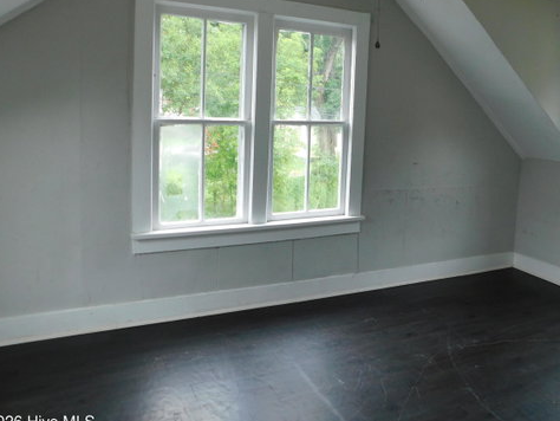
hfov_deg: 57.6
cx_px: 351
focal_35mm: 31
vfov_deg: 45.2
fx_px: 502
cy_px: 164
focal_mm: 4
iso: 160
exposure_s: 1/30
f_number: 3
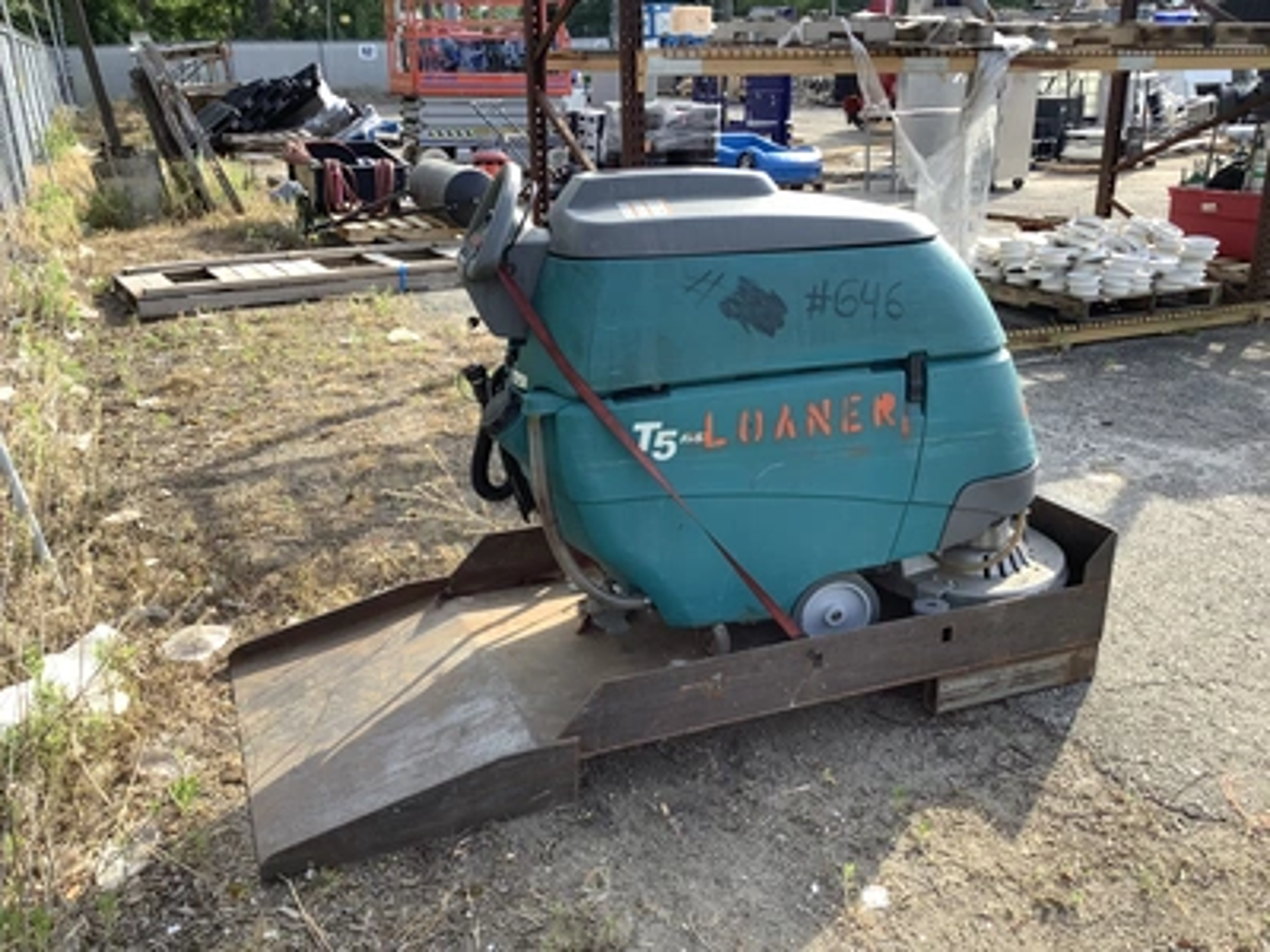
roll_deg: +1.1
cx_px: 635
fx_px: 1137
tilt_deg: -19.6
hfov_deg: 58.4
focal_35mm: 31
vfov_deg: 45.4
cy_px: 476
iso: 25
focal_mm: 3.3
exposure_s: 1/242
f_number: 2.4
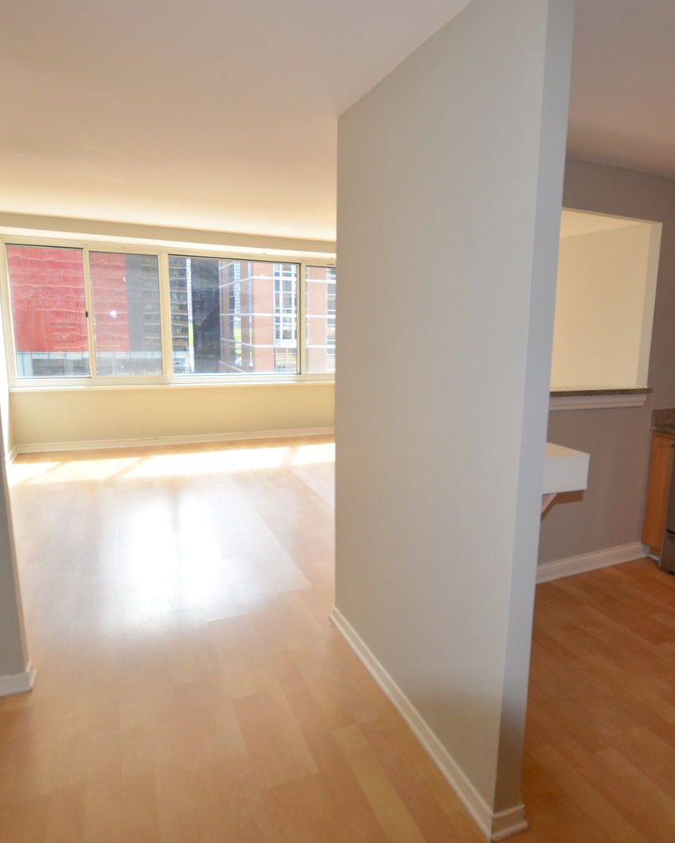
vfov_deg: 75.0
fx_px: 549
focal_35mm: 22
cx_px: 410
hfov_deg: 62.5
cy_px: 422
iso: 400
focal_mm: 10
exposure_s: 1/80
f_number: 3.5
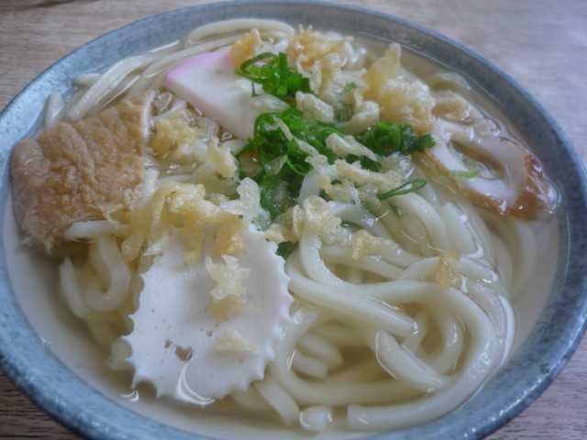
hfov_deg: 55.4
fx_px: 560
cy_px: 220
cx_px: 294
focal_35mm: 33
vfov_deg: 42.9
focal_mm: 5.5
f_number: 2.8
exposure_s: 1/40
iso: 100
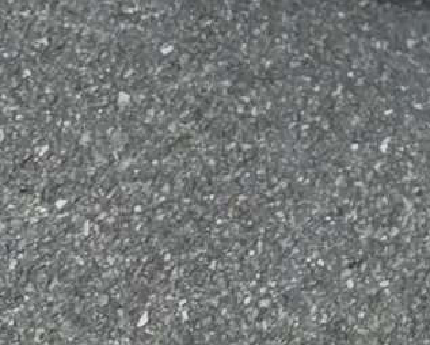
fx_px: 1732
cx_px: 890
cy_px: -545
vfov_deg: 9.7
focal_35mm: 136
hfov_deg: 12.3
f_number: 1.7
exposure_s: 1/180
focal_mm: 6.3
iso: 12
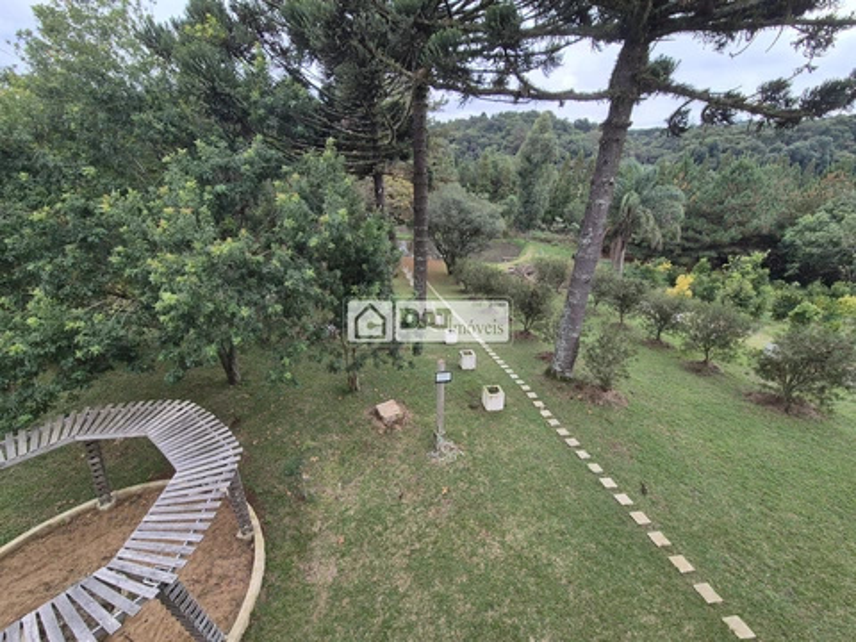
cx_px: 428
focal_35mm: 13
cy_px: 321
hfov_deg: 106.2
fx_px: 321
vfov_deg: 89.9
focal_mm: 2.2
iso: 50
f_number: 2.2
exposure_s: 1/662
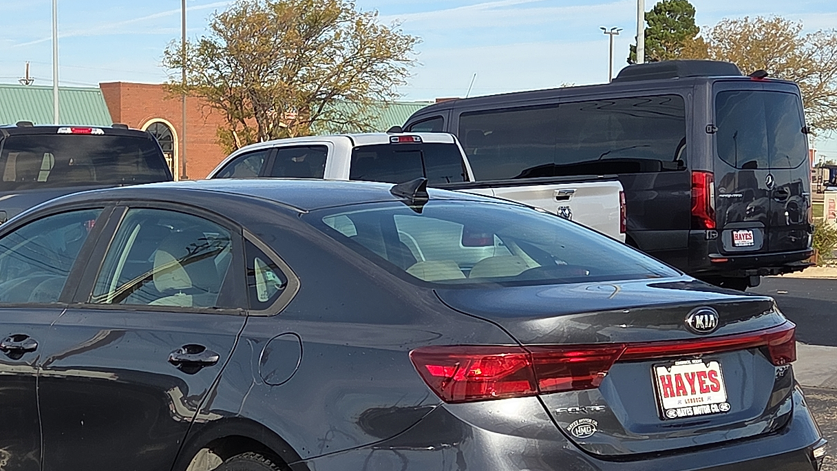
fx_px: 1687
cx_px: 306
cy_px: 333
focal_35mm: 76
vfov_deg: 15.8
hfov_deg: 27.8
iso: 76
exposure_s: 1/3333
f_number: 1.8
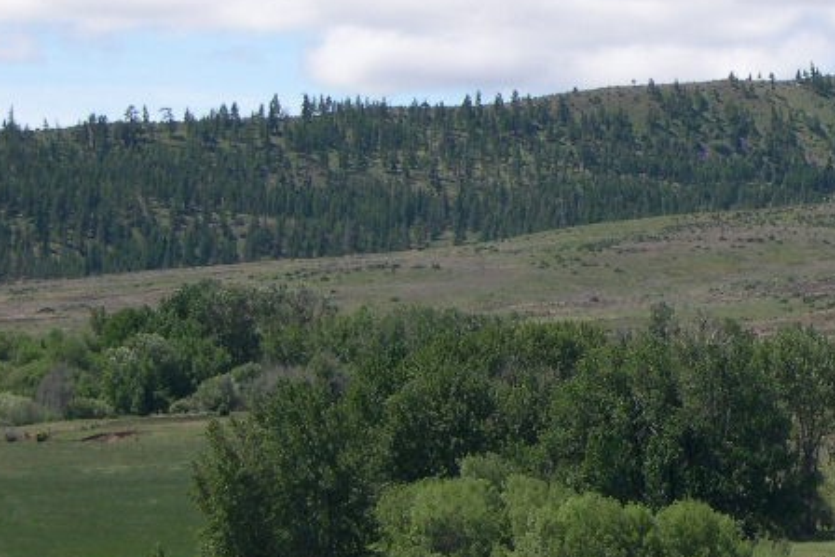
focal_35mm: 171
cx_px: 932
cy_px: 197
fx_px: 3967
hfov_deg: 11.8
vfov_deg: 8.0
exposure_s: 1/119
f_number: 10.4
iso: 100
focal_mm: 15.3
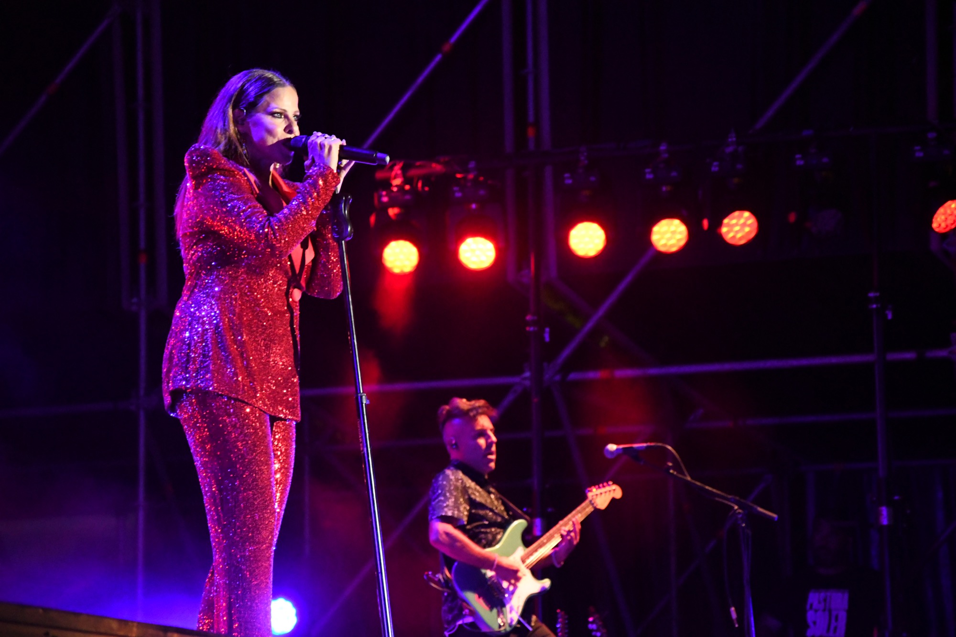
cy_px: 318
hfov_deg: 13.1
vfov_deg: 8.7
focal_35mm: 157
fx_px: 4169
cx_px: 478
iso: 8000
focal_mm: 105
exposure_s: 1/100
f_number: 5.6
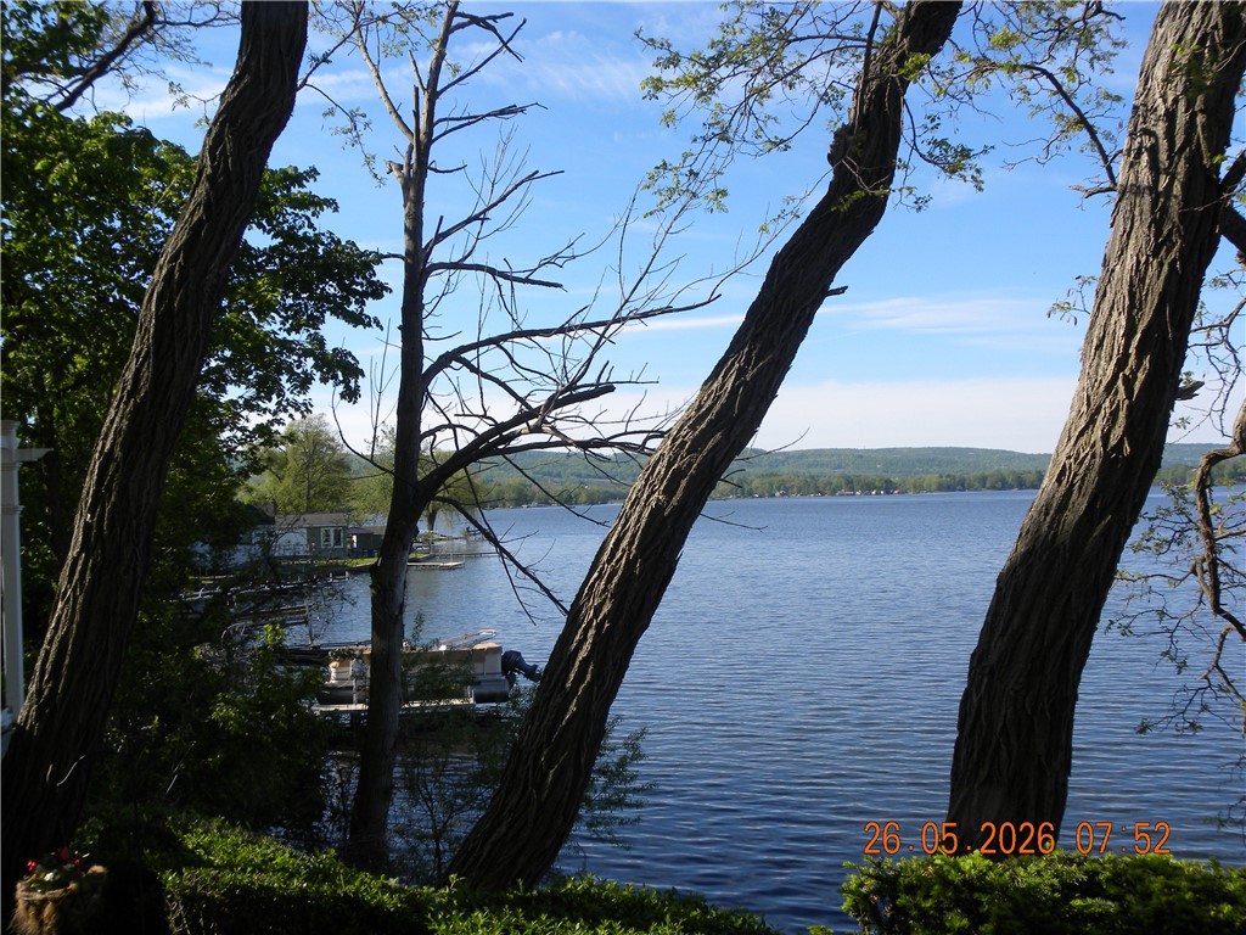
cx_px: 623
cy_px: 468
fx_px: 1332
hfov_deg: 50.1
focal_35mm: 37
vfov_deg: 38.7
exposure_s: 1/235
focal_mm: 6.6
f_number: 5.6
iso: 64
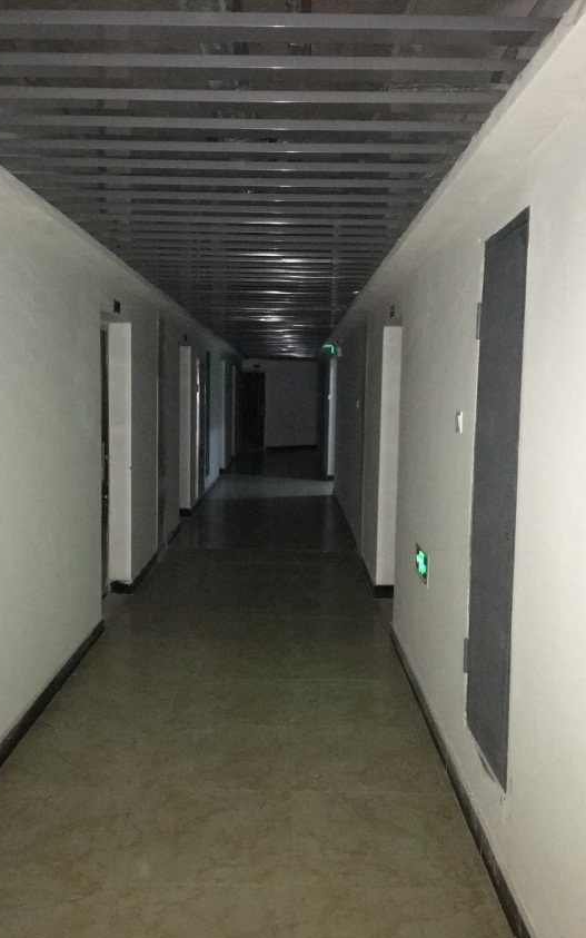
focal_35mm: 31
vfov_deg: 61.2
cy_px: 472
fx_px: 792
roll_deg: -1.3
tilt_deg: -4.1
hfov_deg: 40.6
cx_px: 265
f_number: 2.2
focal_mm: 4.15
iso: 800
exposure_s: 1/17
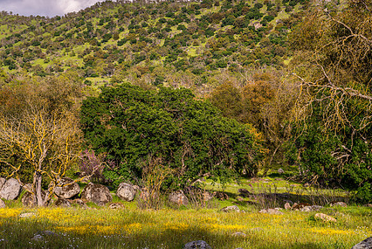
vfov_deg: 20.0
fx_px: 703
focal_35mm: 68
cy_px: 97
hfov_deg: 29.4
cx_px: 125
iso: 64
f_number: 9
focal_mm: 50
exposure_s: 1/40
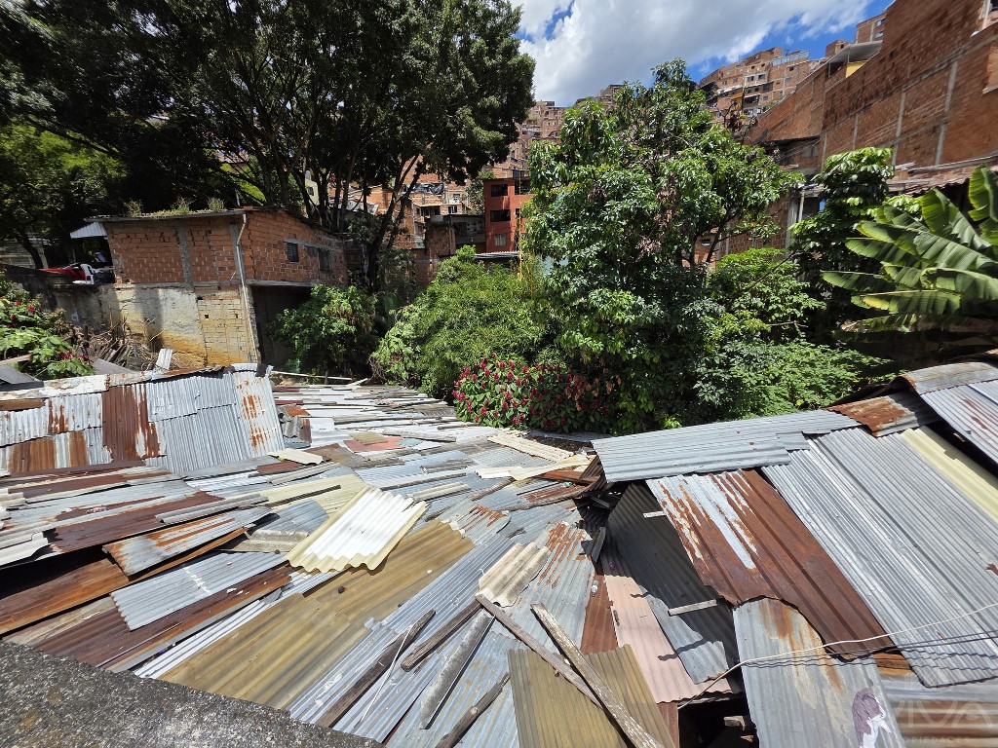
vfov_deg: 89.9
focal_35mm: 13
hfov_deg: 106.2
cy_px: 374
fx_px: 375
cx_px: 499
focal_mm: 2.2
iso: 40
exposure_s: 1/2216
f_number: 1.9
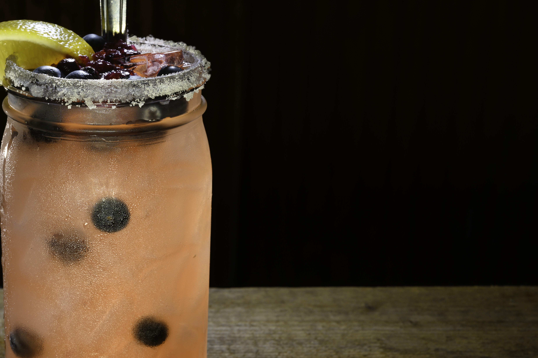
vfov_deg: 17.3
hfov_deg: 25.3
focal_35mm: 79
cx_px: 116
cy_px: 223
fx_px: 1181
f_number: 11
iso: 64
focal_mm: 47
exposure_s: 1/5
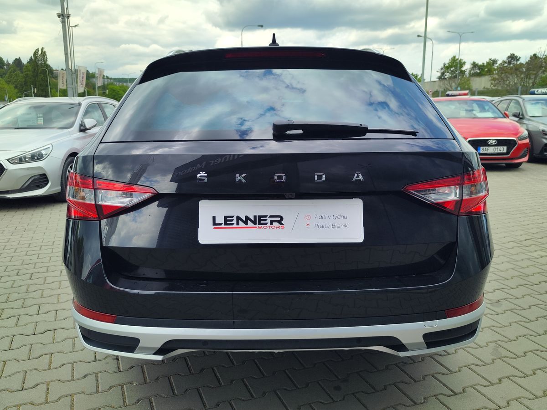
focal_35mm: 23
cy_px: 205
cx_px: 274
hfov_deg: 73.9
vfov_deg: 58.9
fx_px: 363
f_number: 1.69
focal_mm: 7.01
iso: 50
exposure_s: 1/552
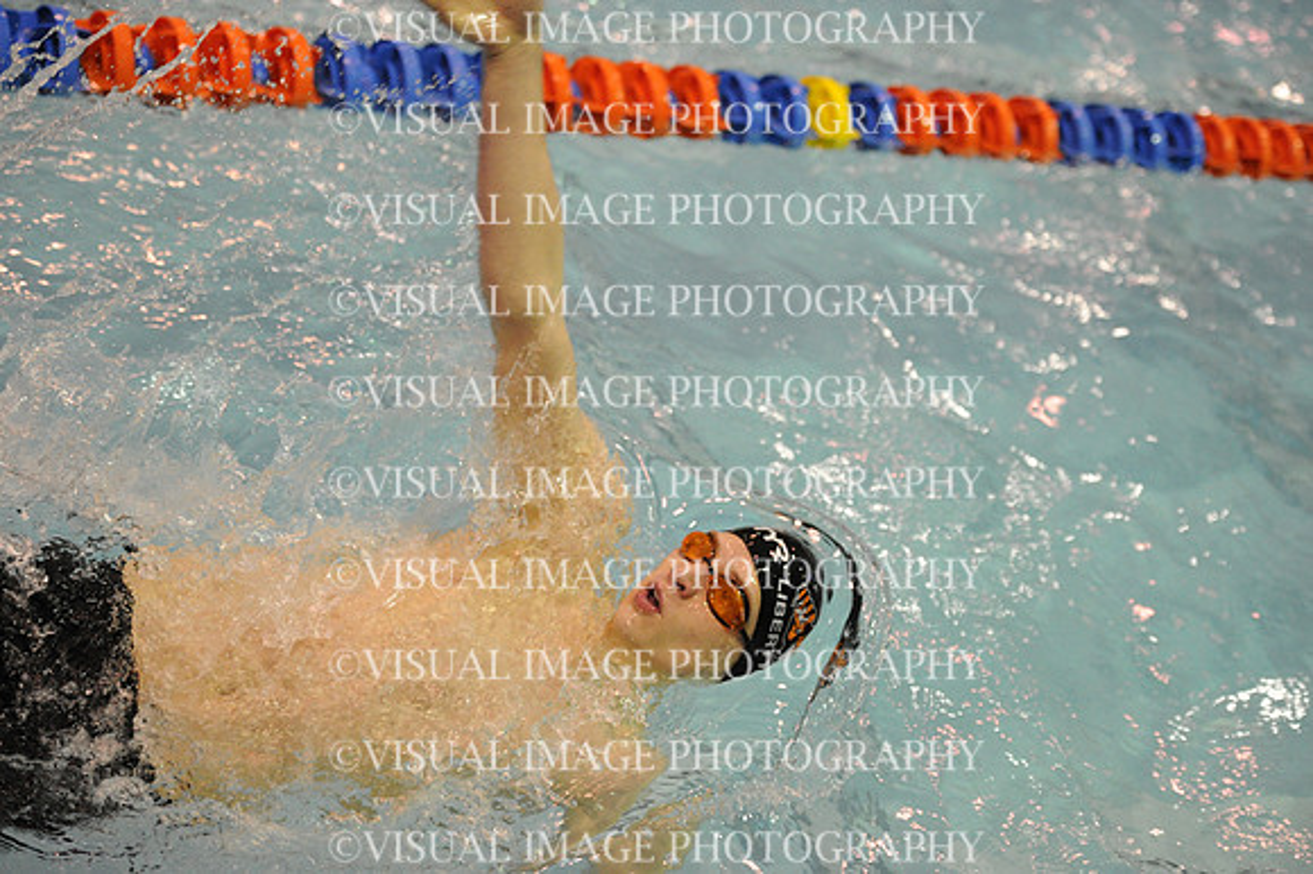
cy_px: 437
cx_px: 656
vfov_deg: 19.4
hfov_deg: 28.9
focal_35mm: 70
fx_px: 2552
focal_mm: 70
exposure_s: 1/640
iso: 6400
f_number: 2.8
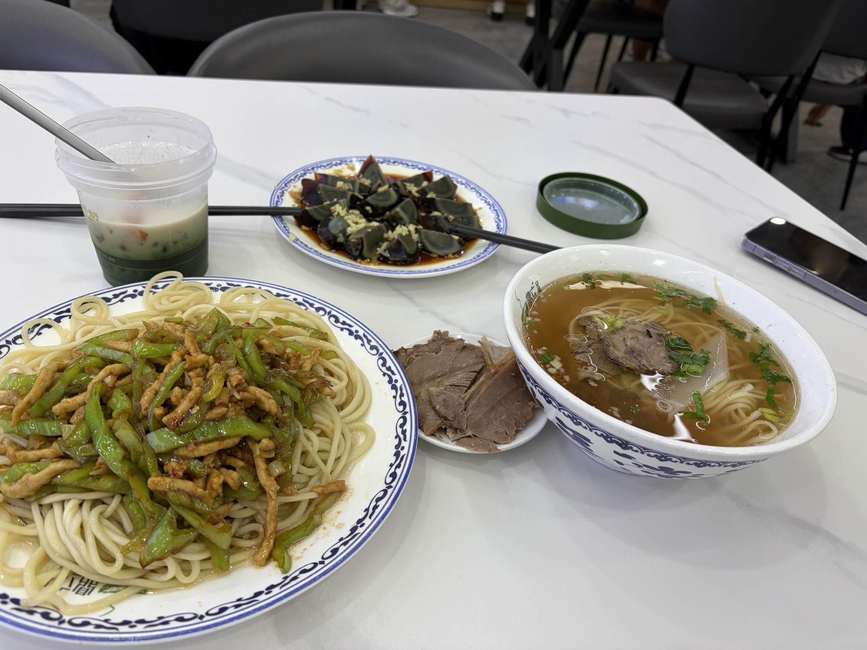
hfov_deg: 67.3
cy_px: 325
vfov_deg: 53.1
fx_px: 651
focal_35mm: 26
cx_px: 434
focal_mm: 5.96
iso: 50
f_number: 1.6
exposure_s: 1/100
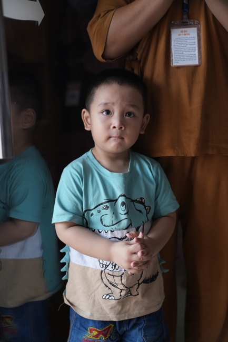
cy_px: 171
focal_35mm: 50
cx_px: 114
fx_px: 475
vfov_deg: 39.6
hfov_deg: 27.0
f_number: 2.5
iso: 2000
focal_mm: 50
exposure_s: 1/1000
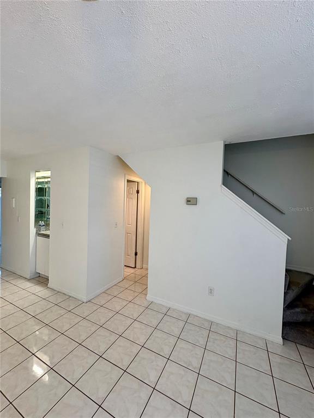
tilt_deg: -1.0
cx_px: 157
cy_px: 209
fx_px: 169
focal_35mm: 14
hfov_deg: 85.7
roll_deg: -1.7
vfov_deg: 102.1
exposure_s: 1/120
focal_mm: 2.22
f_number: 2.2
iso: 80
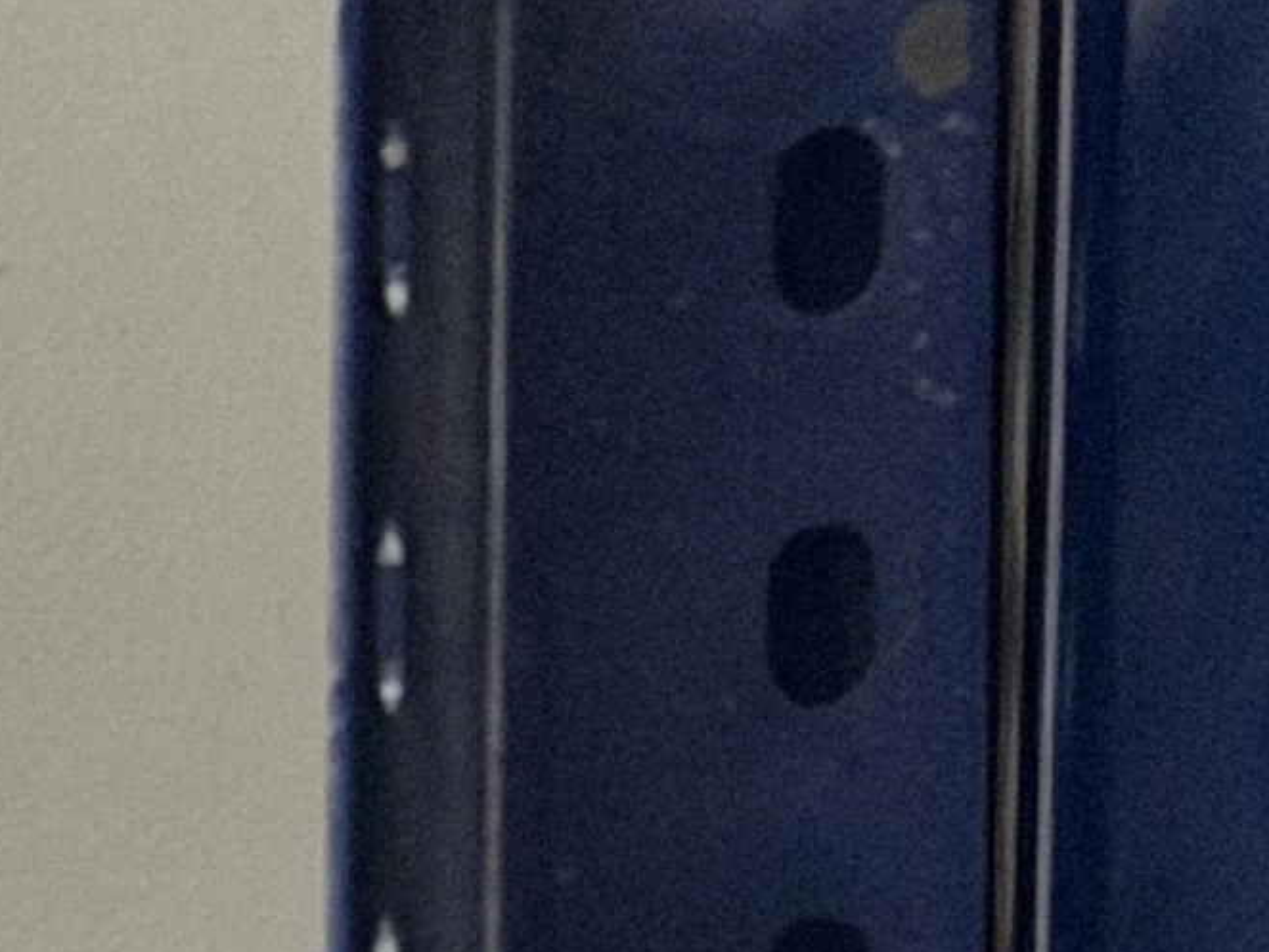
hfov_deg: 6.2
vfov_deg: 5.0
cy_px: 2187
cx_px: -2586
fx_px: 10703
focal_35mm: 292
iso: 500
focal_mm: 6.76
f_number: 1.78
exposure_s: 1/33
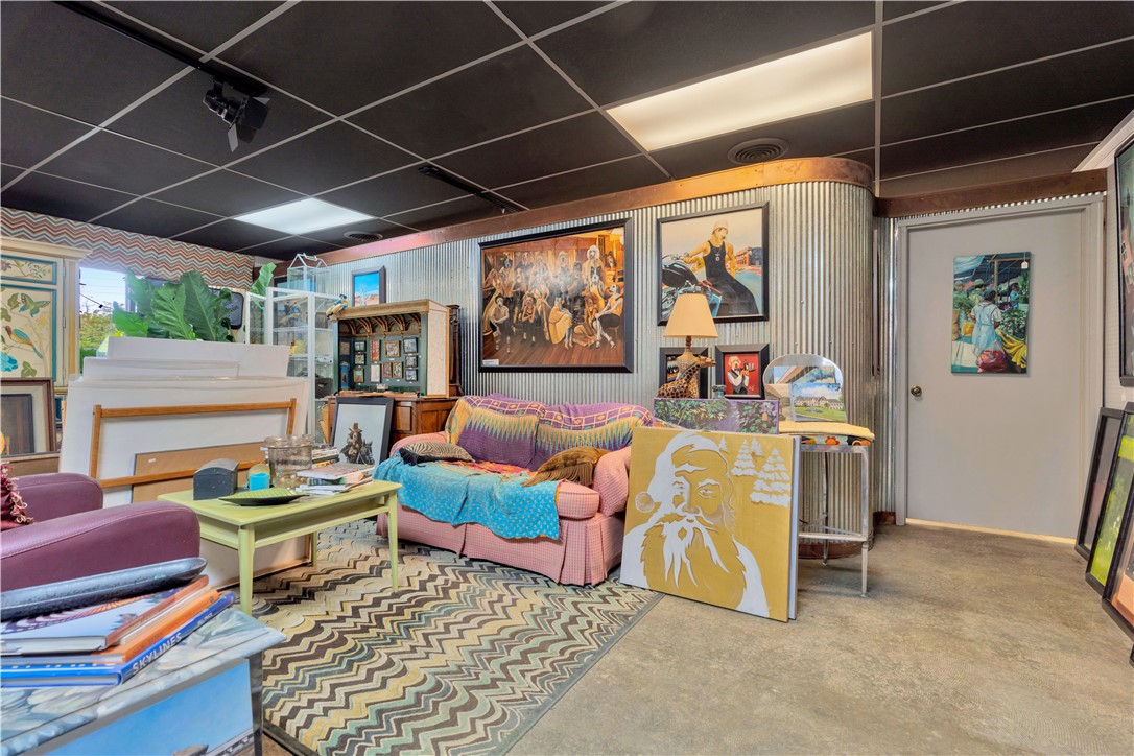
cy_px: 378
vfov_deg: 73.7
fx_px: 504
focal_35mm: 16
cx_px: 567
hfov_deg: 96.7
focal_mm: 16
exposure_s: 1/5
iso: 100
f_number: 6.3
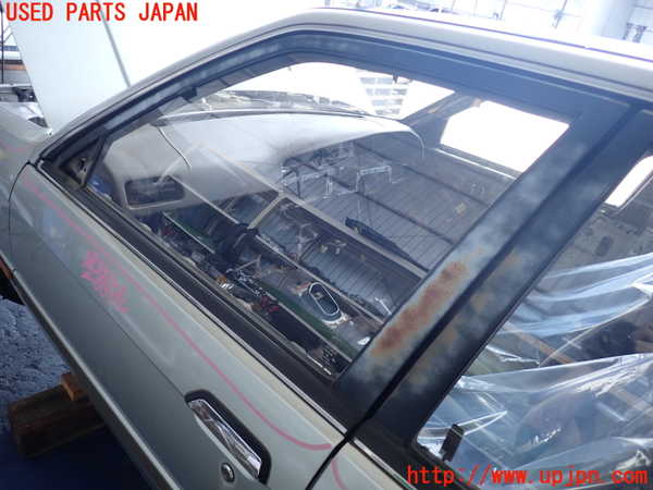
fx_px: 472
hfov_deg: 69.4
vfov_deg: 54.9
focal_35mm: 25
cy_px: 245
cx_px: 326
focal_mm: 4.5
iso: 125
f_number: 2
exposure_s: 1/125
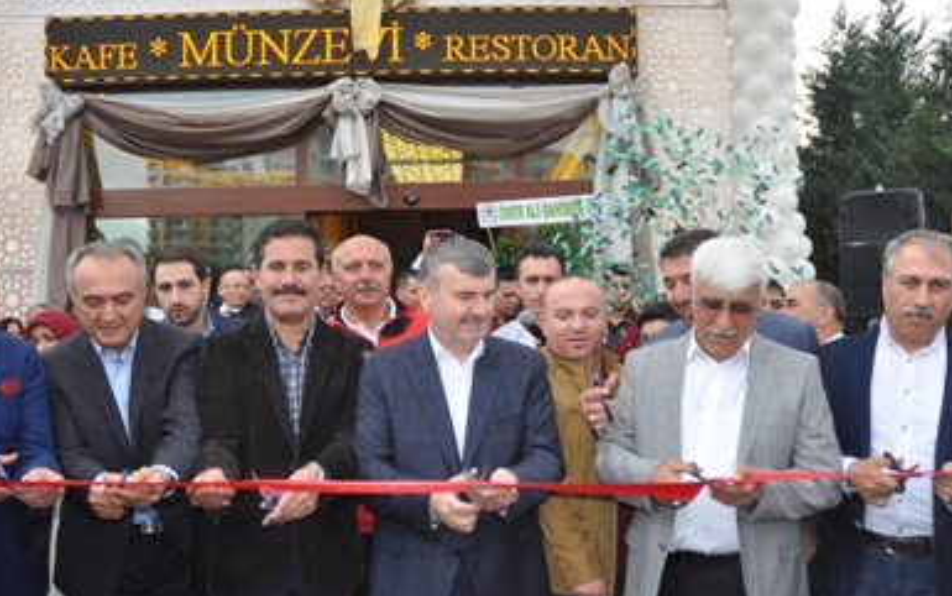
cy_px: 319
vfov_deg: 39.4
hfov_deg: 59.6
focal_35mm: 32
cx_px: 460
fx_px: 831
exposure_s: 1/200
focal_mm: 18
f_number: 3.5
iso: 400
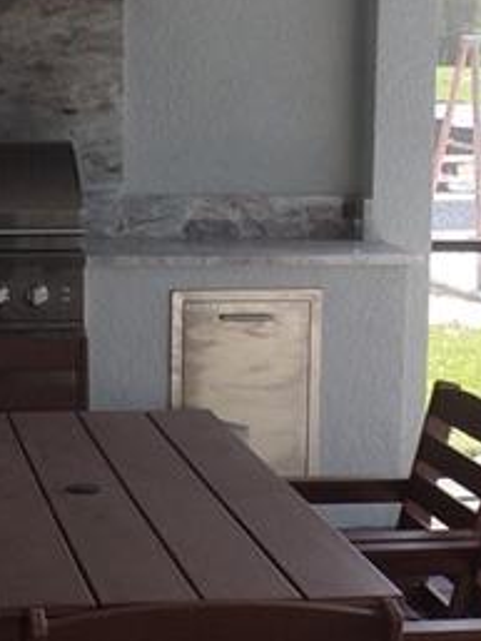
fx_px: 2073
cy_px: 359
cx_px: 194
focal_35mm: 112
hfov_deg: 13.2
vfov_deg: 17.6
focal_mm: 4.3
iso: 80
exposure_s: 1/120
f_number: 4.3
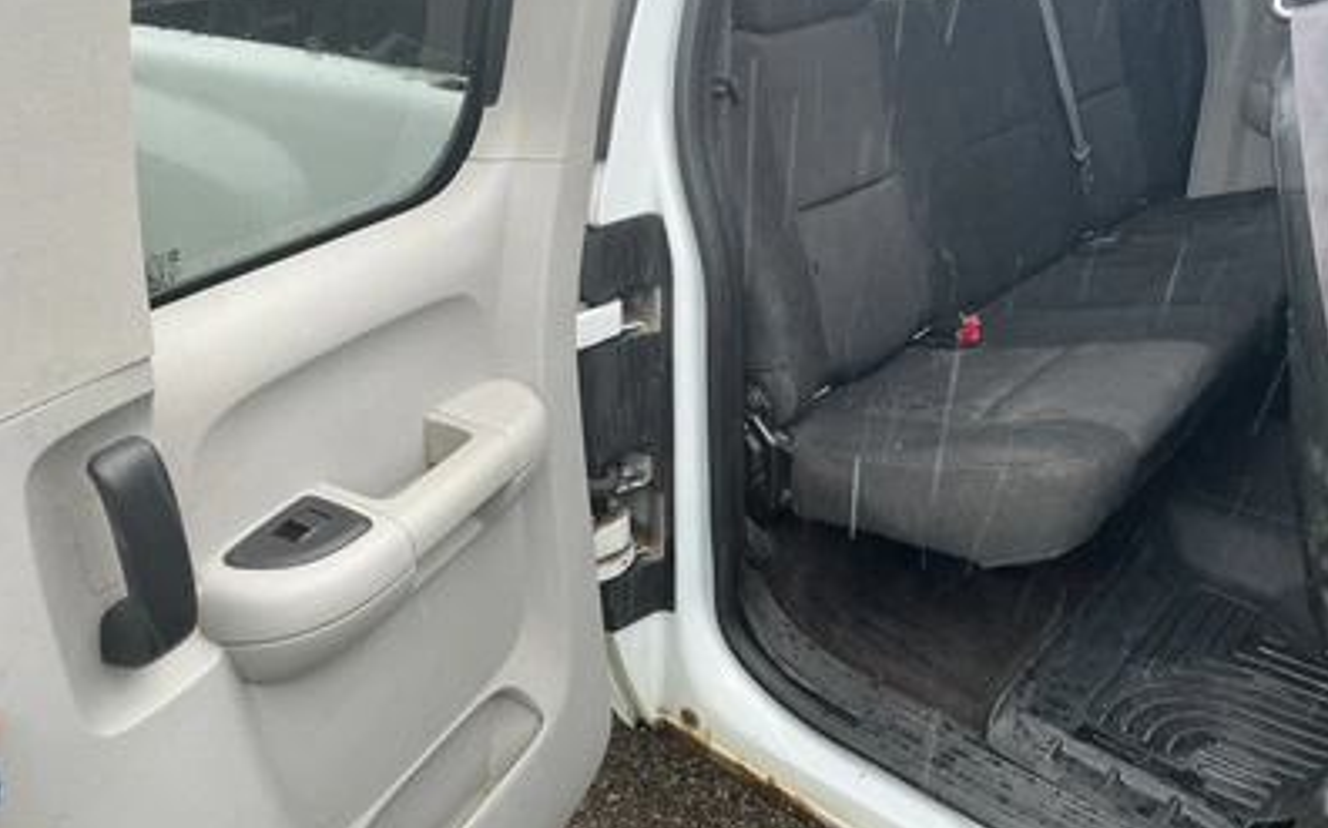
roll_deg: +0.6
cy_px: 375
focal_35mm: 30
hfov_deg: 62.9
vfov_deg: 41.7
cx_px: 664
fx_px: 1085
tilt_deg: -22.0
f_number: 1.8
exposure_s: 1/103
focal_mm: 3
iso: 64
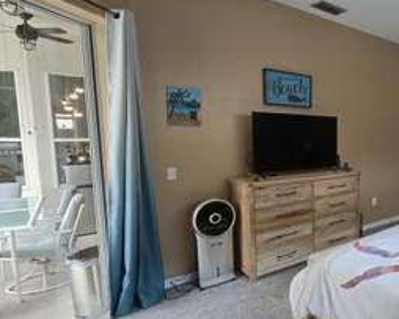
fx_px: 283
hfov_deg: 57.9
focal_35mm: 24
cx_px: 374
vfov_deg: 58.7
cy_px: 166
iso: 160
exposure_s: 1/60
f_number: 2.2
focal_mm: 2.2
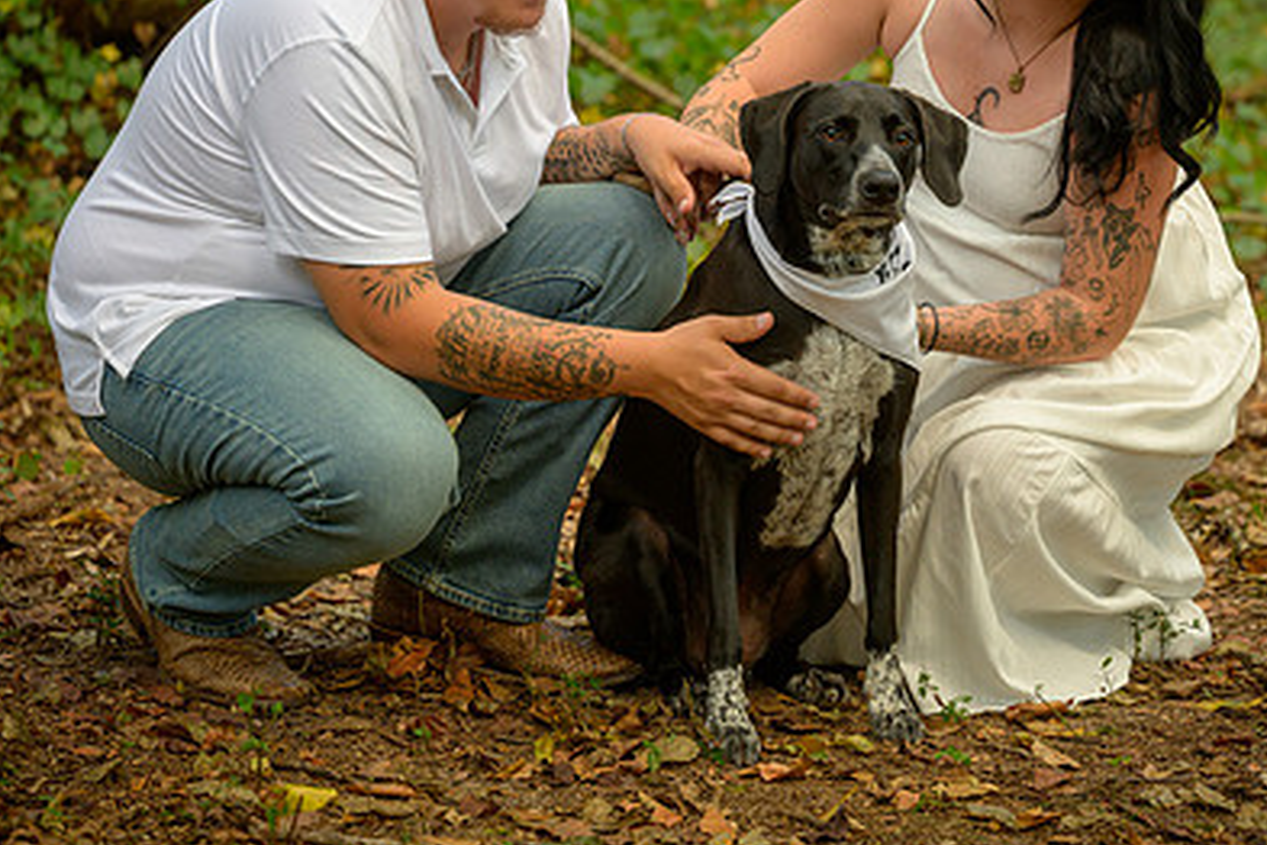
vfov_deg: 8.8
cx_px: 706
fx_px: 5455
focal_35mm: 155
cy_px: 253
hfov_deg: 13.2
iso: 1000
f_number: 3.3
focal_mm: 105
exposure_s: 1/125
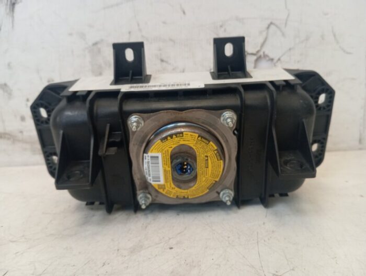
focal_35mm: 28
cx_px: 183
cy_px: 138
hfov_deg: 63.4
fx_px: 296
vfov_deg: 49.9
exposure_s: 1/33.3
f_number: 1.8
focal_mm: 4.22
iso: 807
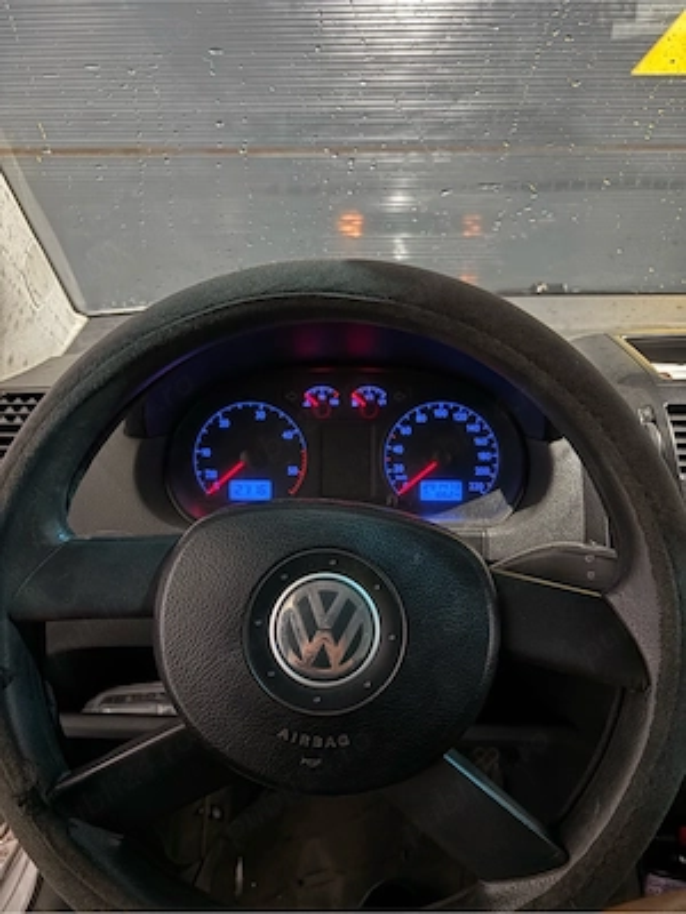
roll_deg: +0.8
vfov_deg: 67.3
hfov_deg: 53.1
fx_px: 687
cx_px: 343
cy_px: 457
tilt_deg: -20.9
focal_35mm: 26
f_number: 1.6
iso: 800
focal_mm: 5.96
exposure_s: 1/9
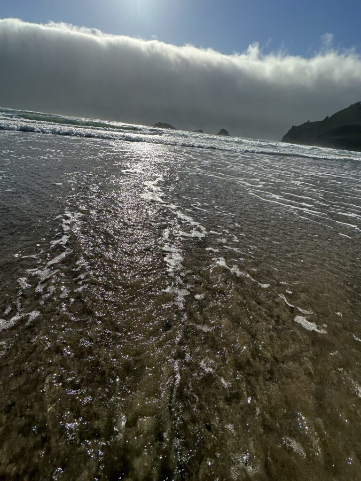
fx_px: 195
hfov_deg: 85.7
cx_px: 180
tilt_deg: -30.2
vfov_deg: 102.1
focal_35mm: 14
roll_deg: -7.1
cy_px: 240
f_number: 2.2
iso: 50
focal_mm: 2.22
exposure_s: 1/5051
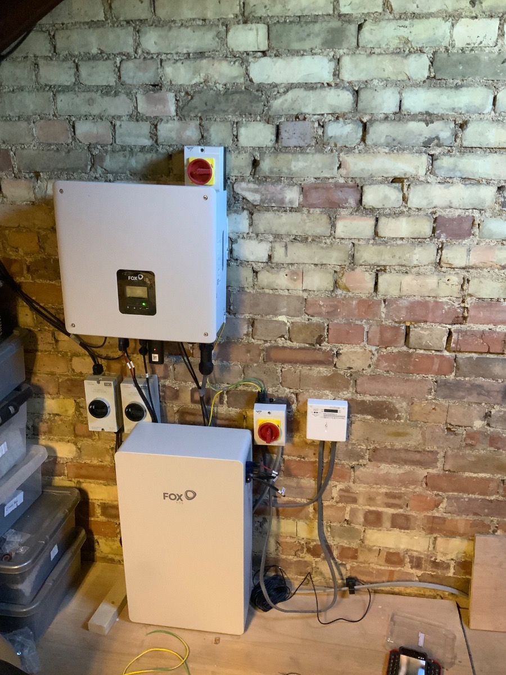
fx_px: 565
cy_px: 338
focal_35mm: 29
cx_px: 253
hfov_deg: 48.2
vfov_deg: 61.7
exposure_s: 1/50
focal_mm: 3
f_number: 1.8
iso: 250
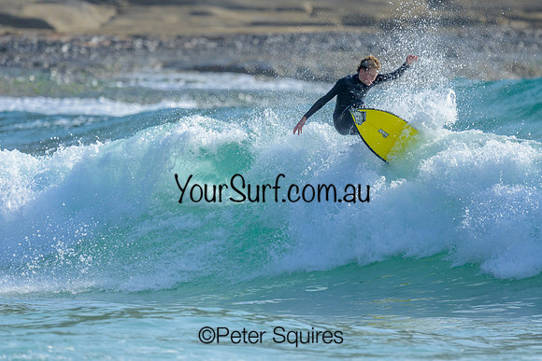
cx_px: 311
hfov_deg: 1.9
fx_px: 16158
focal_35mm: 1073
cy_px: 194
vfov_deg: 1.3
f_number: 6.3
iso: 320
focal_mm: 800
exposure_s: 1/2000
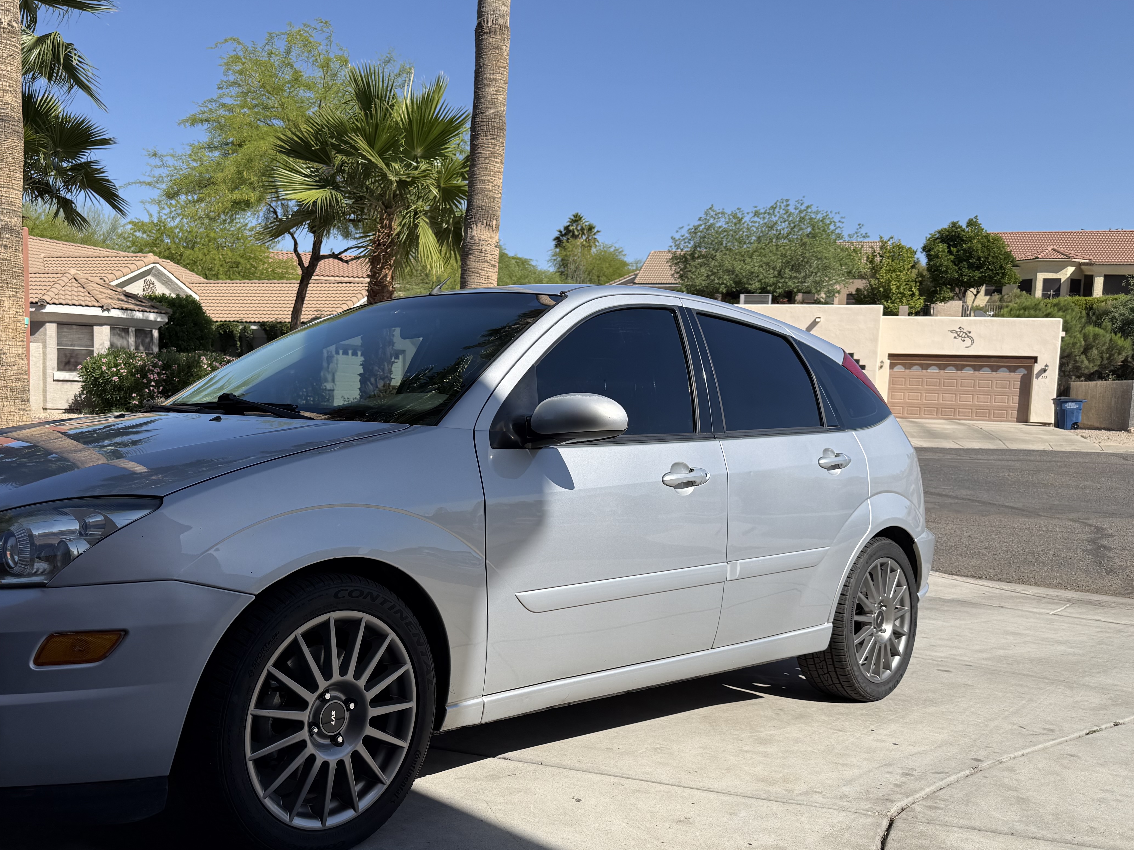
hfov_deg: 54.8
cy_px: 490
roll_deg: -2.2
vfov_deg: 42.8
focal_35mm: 33
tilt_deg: -6.5
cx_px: 431
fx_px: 1081
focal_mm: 6.76
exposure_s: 1/4405
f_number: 1.78
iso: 80
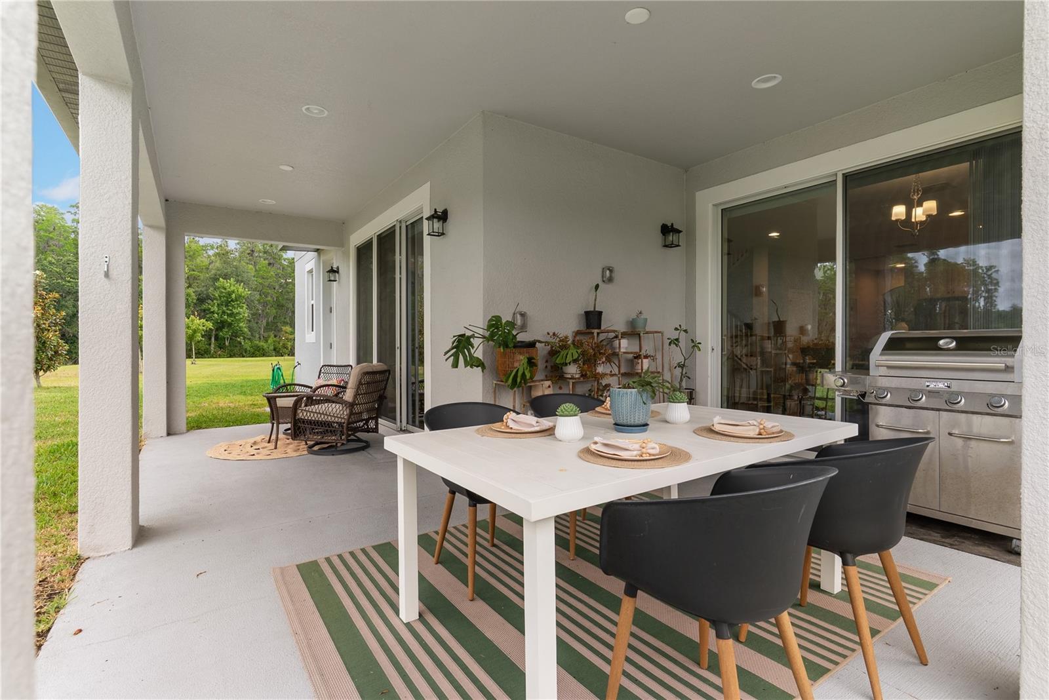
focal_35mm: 17
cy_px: 350
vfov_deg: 70.5
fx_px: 496
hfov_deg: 93.3
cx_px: 524
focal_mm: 17
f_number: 8
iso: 100
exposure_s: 1/3
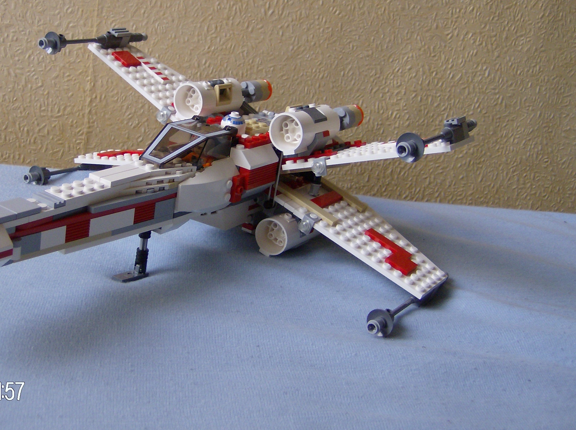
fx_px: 814
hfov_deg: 38.8
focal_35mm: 49
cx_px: 232
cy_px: 165
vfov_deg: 29.5
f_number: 2.8
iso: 113
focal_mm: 6
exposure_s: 1/64
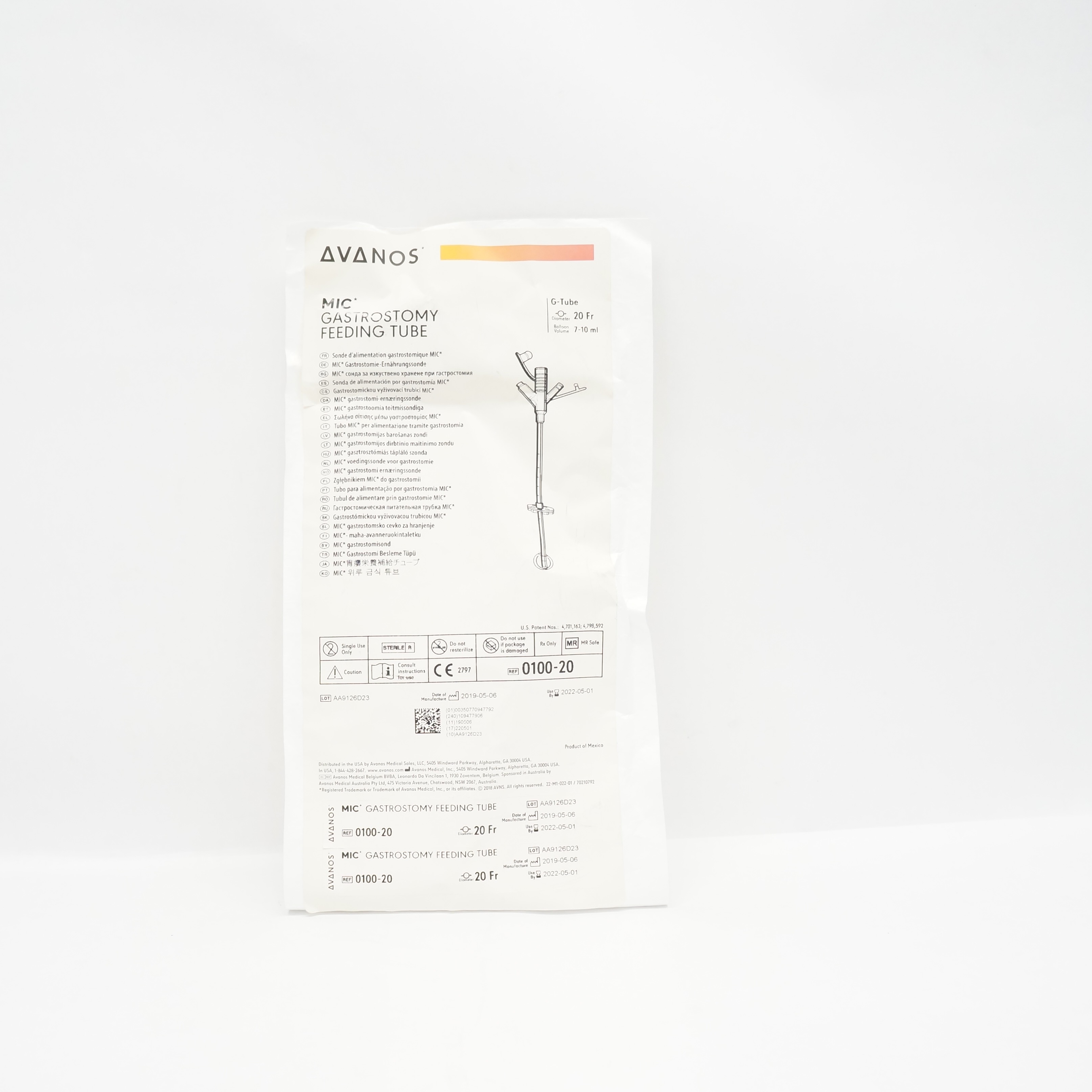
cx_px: 501
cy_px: 551
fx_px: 1249
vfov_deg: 47.2
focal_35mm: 35
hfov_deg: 47.2
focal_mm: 18
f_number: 5
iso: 800
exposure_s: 1/80
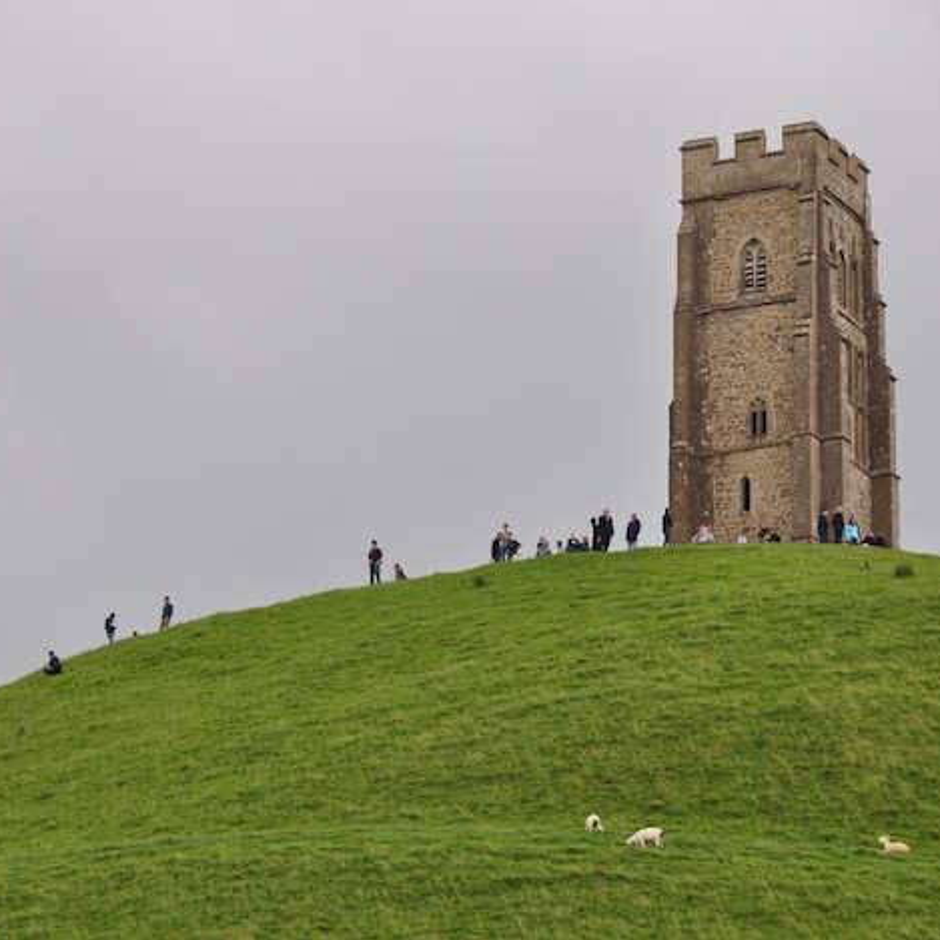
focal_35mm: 231
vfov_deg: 7.6
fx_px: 7097
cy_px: 470
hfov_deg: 7.6
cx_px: 334
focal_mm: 120
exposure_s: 1/125
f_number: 9
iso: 200
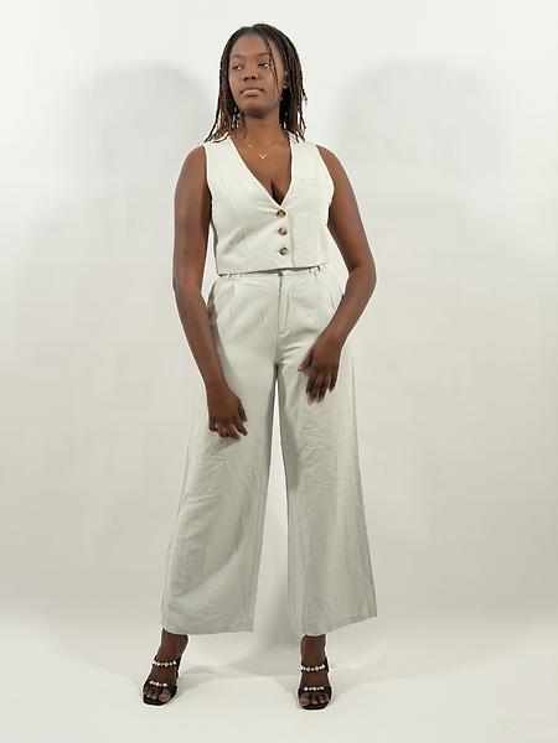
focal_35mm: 48
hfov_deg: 30.3
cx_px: 279
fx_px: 1032
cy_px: 372
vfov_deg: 39.7
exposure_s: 1/50
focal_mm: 6.76
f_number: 1.78
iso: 50
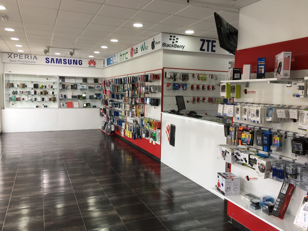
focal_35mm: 29
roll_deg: -1.5
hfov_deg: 61.7
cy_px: 116
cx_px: 154
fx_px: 258
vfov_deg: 48.2
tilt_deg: -5.5
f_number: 2.2
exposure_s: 1/100
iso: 25
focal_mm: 4.15
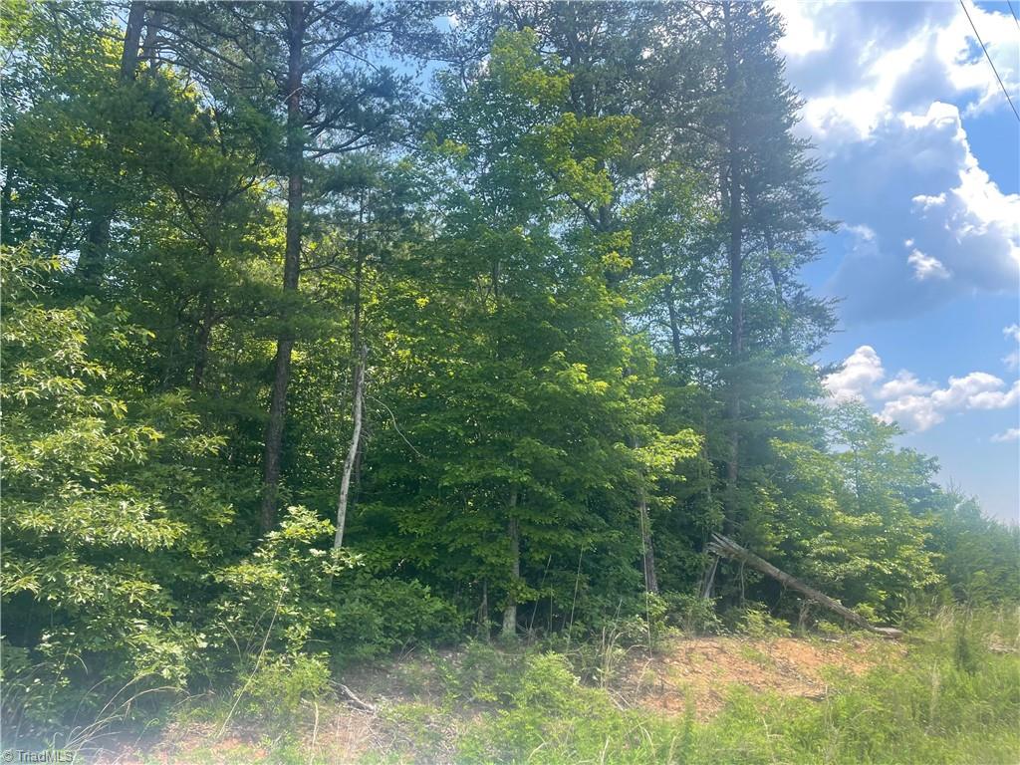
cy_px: 382
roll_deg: +1.9
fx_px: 766
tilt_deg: +11.5
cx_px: 510
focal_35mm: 26
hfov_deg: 67.3
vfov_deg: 53.1
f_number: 1.6
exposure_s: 1/765
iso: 32
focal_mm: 5.1
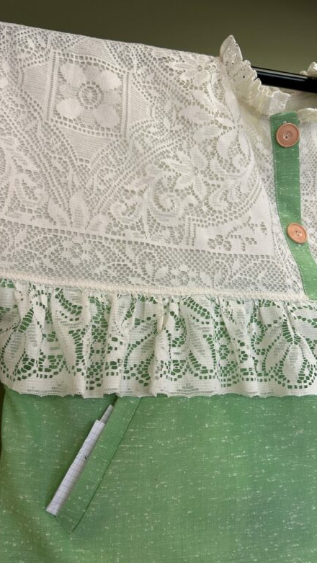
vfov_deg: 66.0
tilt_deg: +11.9
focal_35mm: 29
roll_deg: +3.2
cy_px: 276
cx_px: 151
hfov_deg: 40.2
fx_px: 433
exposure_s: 1/50
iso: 64
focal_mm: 5.7
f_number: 1.5
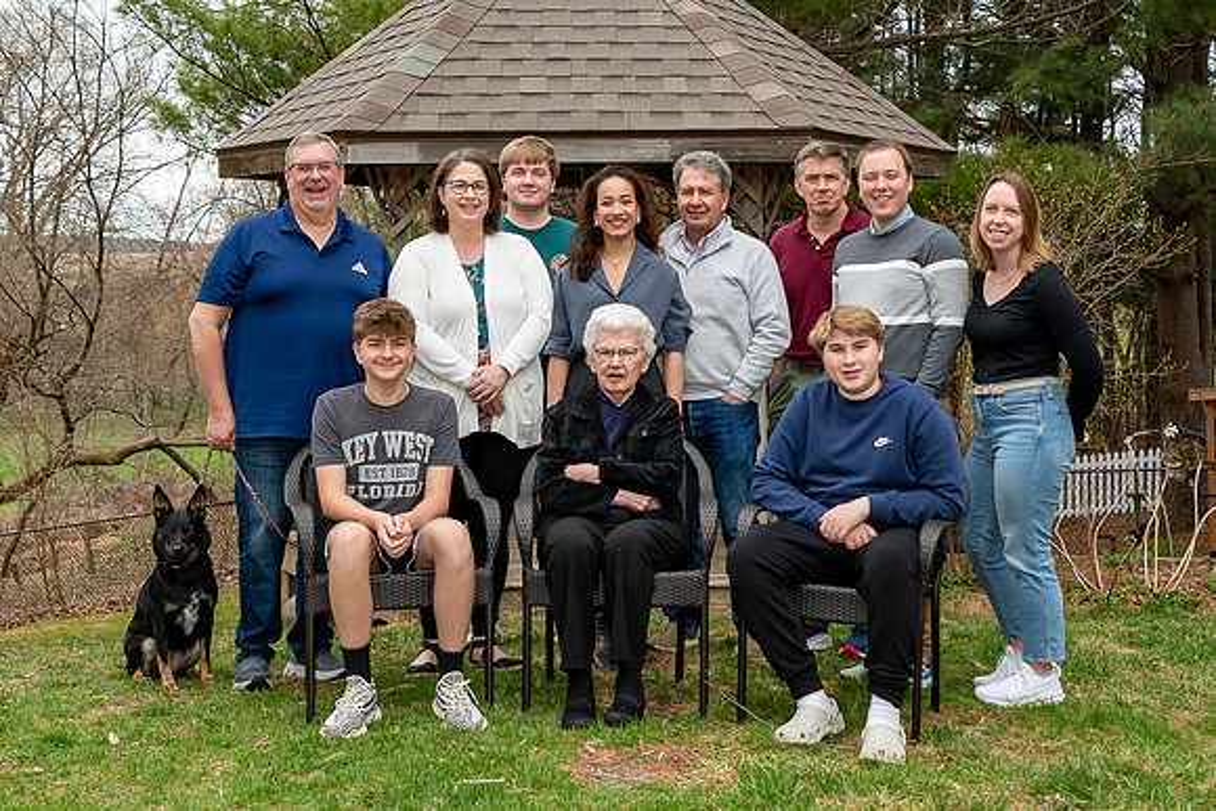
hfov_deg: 39.7
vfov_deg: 27.1
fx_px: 1684
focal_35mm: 50
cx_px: 632
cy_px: 383
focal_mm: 24
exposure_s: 1/200
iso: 160
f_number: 4
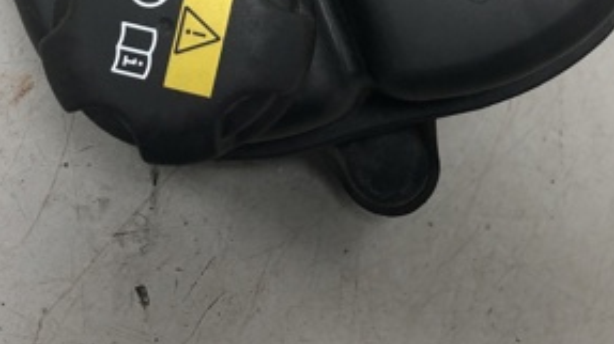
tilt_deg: -53.2
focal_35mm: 68
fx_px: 1106
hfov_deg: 31.0
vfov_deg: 16.6
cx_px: 270
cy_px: -118
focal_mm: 4
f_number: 1.8
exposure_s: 1/25
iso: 32
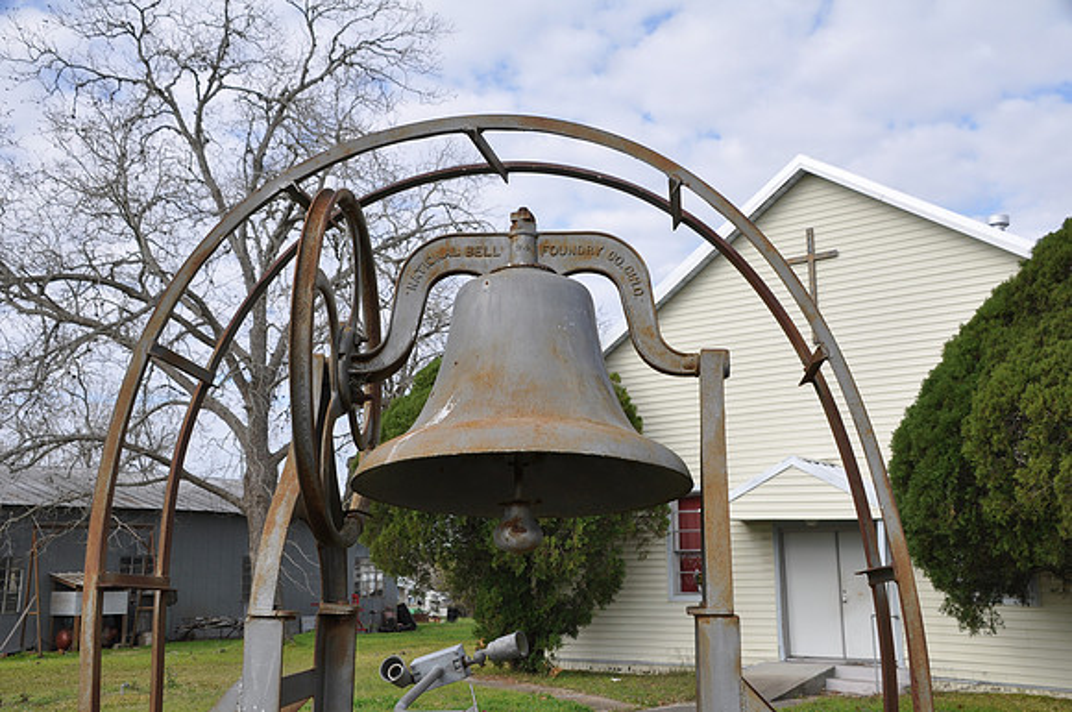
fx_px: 1160
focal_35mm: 39
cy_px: 356
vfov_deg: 34.1
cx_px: 536
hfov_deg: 49.6
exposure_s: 1/125
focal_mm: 26
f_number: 11
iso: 200
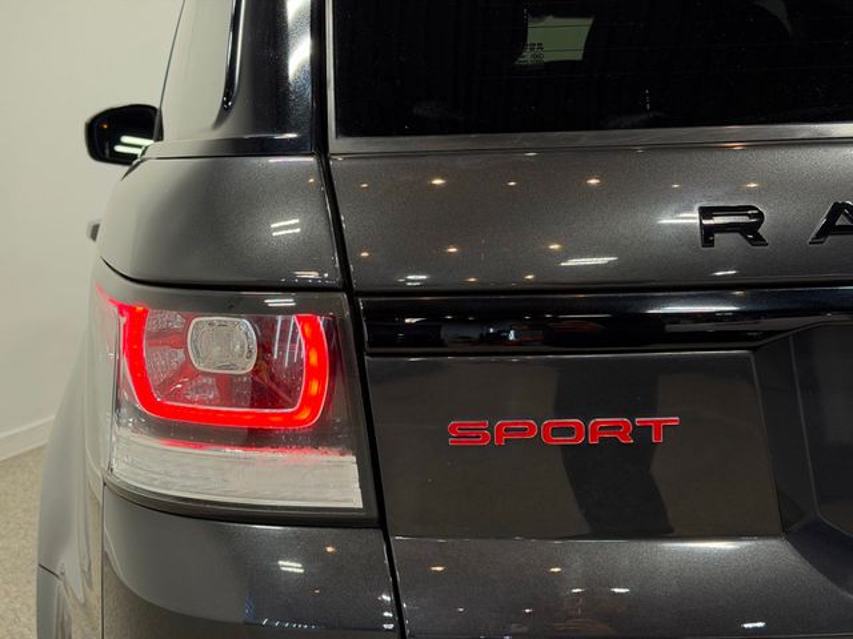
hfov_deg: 39.7
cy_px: 320
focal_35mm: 48
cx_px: 426
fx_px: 1183
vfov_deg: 30.3
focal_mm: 6.76
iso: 160
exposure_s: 1/210
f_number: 1.78
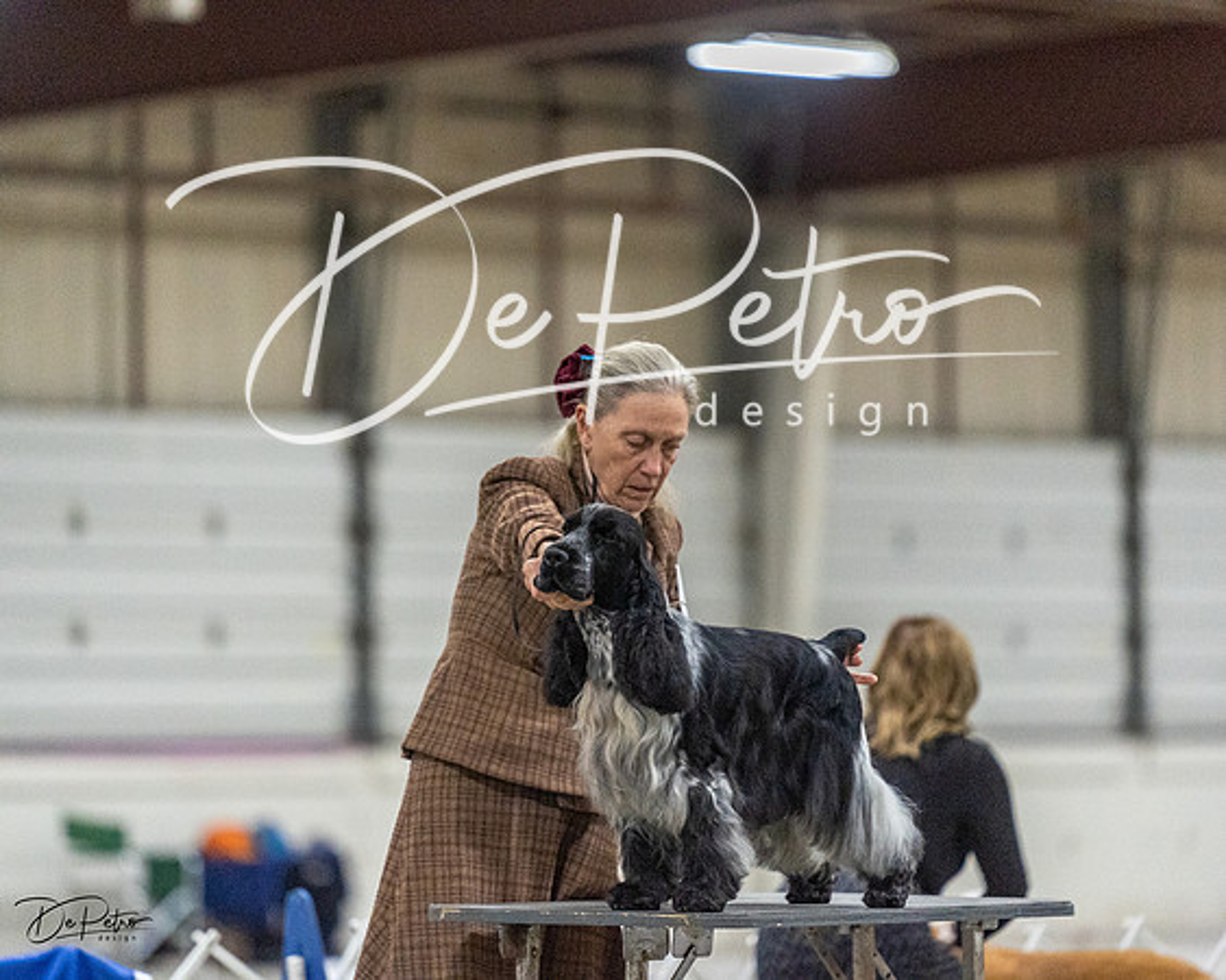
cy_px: 490
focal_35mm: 225
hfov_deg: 8.6
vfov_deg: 6.9
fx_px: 8170
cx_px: 613
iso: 6400
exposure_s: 1/400
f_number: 3.2
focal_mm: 200
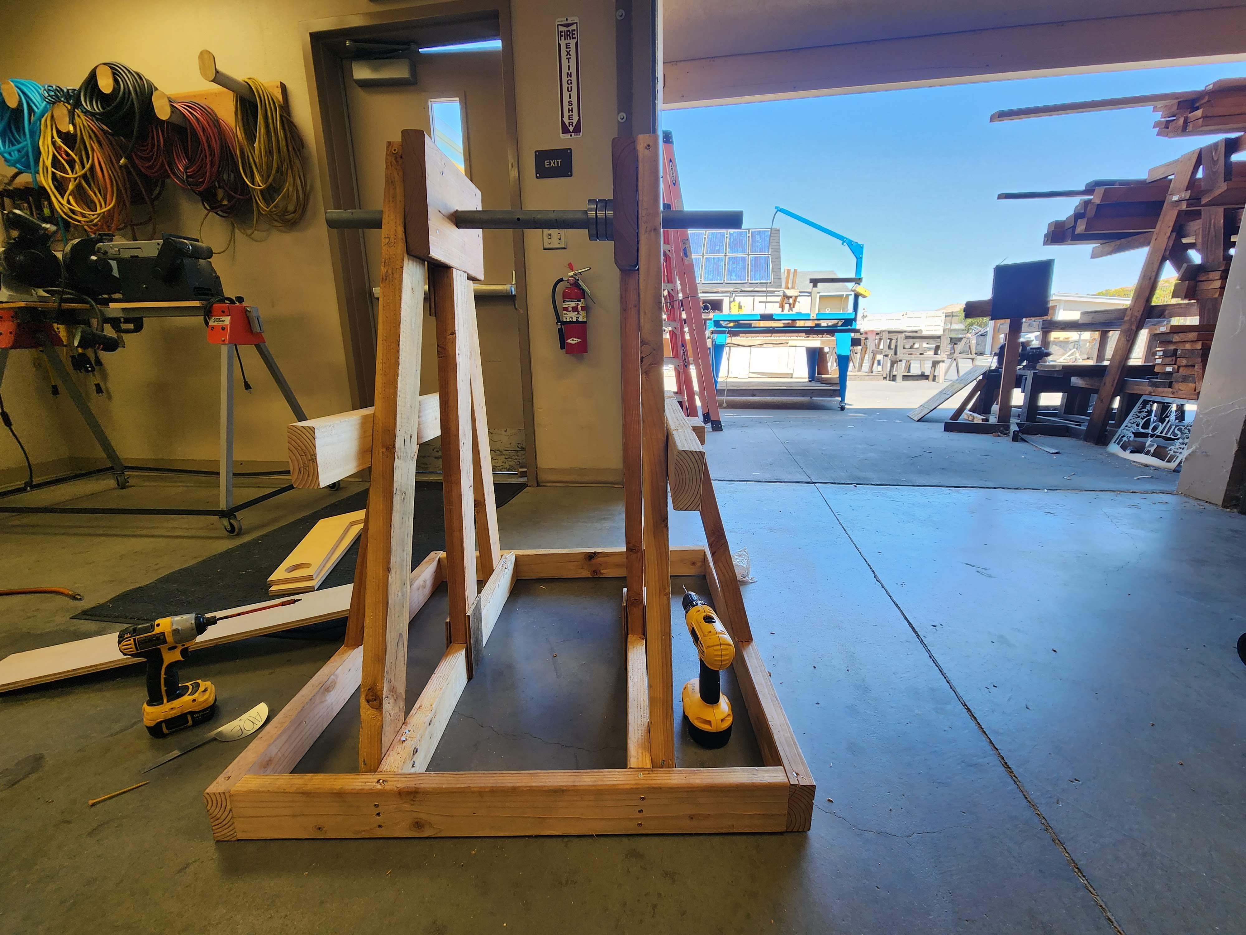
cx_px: 623
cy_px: 468
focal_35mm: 13
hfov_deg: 106.2
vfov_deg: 89.9
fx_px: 468
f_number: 2.2
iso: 80
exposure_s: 1/120
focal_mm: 2.2
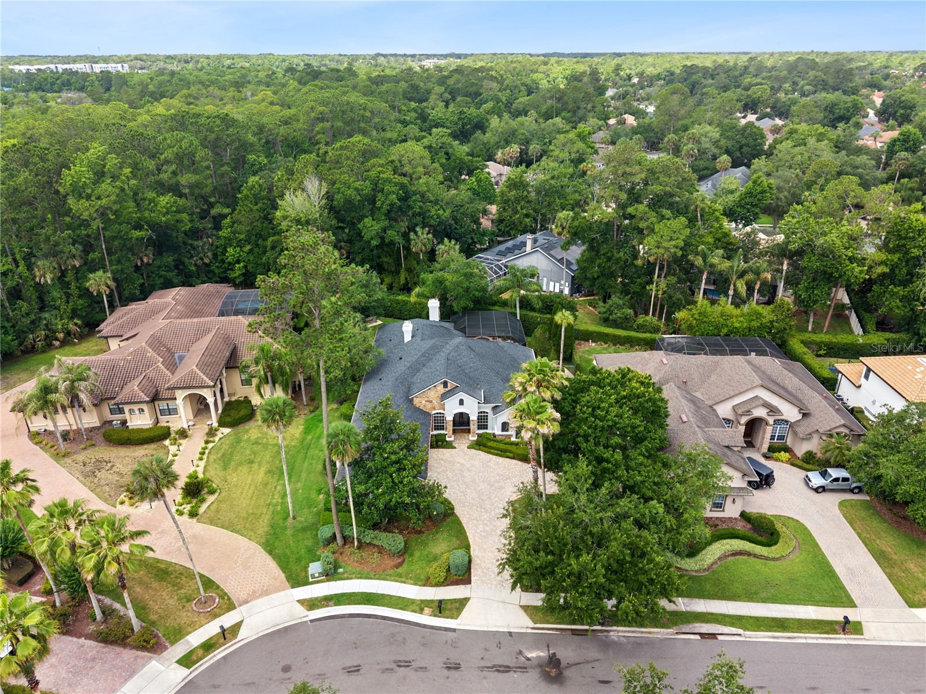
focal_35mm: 24
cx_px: 463
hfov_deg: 71.6
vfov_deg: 56.8
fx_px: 642
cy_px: 347
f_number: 1.8
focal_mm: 8.7
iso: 100
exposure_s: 1/1000
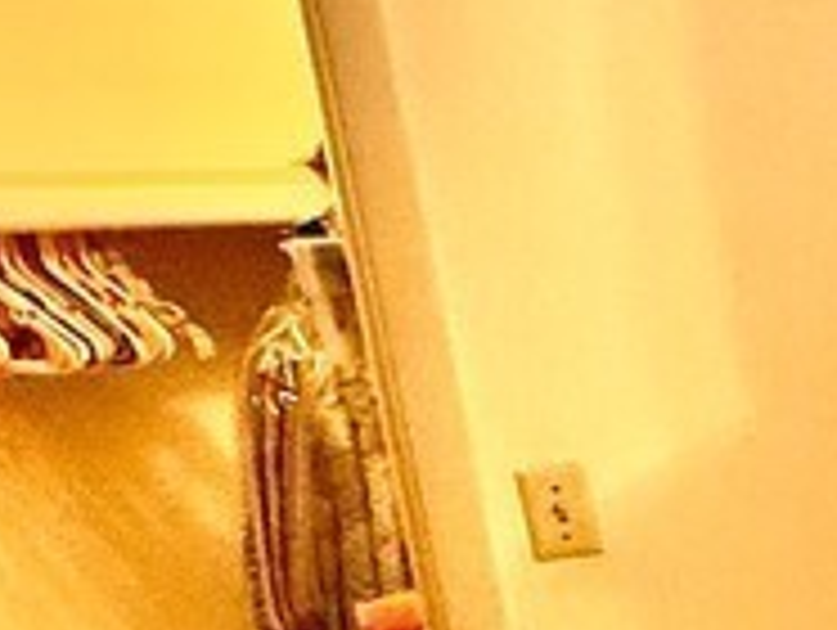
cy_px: 603
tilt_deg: -10.9
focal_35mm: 77
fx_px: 1864
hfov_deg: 14.9
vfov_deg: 18.8
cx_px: 2016
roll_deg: +2.5
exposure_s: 1/120
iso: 160
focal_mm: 2.22
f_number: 2.2
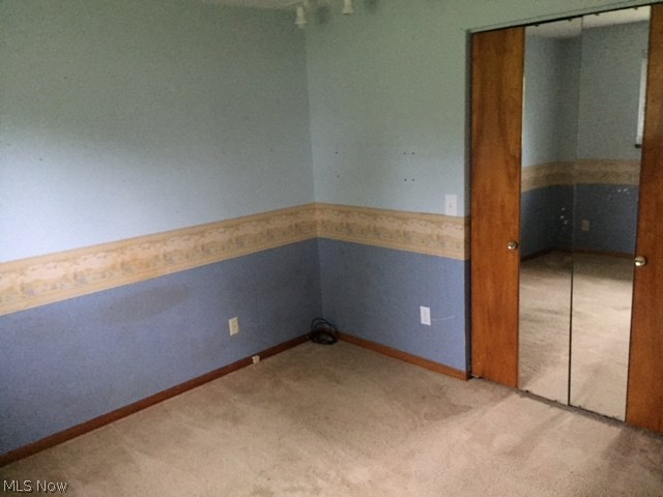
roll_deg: +3.5
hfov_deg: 61.7
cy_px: 248
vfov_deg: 48.2
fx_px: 555
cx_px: 332
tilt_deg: -14.1
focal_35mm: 29
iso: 320
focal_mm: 4.15
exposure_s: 1/15
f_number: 2.2
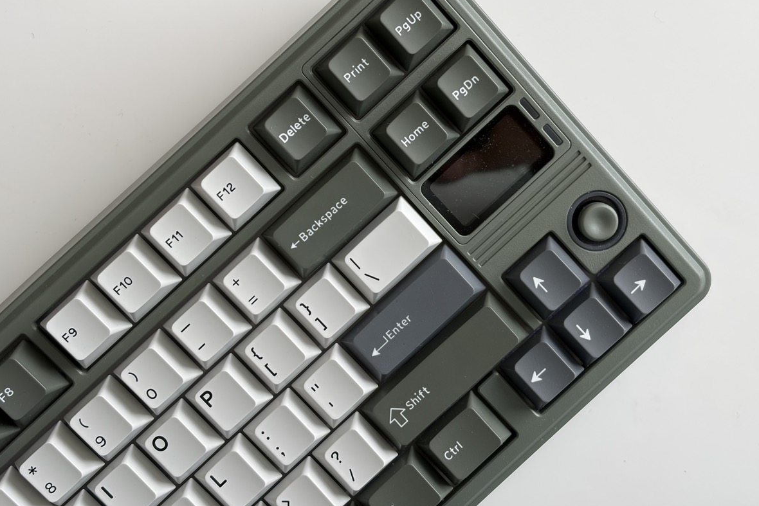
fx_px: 1160
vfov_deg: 24.6
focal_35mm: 55
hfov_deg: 36.2
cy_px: 226
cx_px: 374
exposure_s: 1/121
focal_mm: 5.96
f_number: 1.6
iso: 32
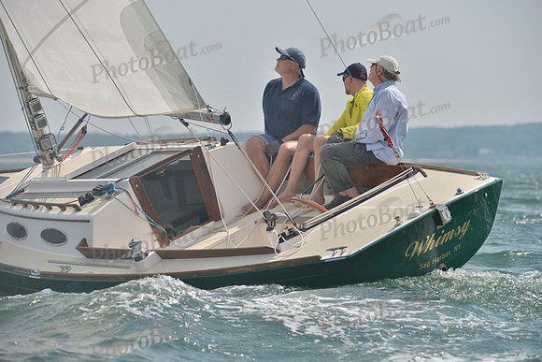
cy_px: 181
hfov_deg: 10.3
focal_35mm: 200
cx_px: 271
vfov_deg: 6.9
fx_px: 3012
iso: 200
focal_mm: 200
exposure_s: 1/1600
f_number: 5.6
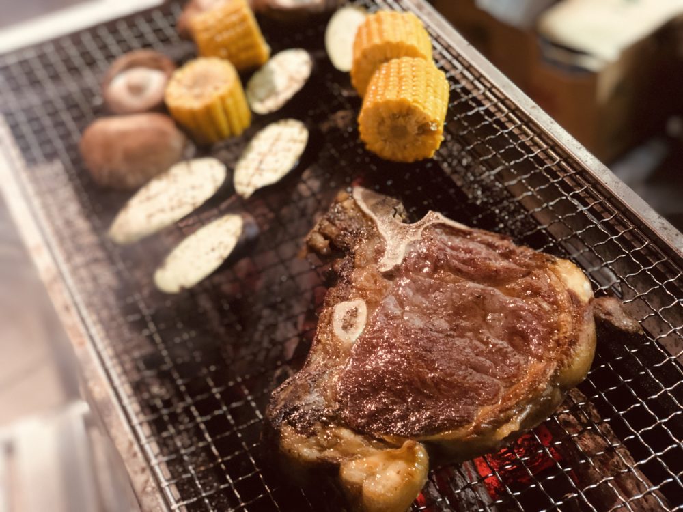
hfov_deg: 36.8
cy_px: 256
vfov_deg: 28.0
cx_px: 342
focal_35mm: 52
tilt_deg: -46.2
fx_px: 1026
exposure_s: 1/8
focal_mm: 6
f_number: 2.4
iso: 200
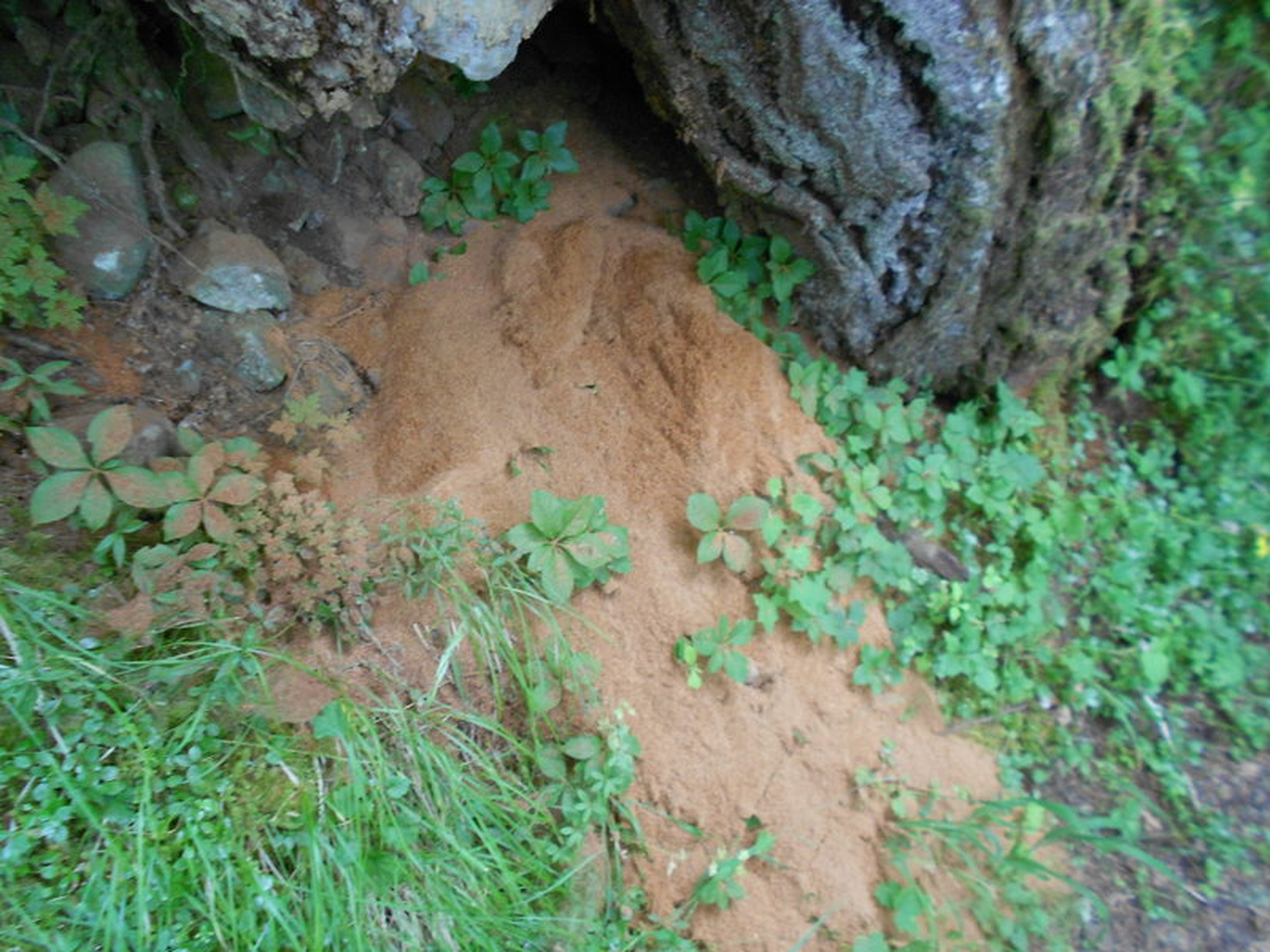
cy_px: 476
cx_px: 635
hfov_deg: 67.3
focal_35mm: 26
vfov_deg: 53.1
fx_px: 954
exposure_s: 1/30
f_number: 3.2
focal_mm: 4.6
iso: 320
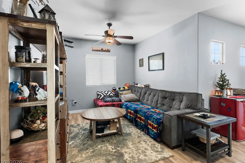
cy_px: 80
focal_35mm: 18
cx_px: 127
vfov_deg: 67.4
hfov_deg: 90.0
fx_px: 123
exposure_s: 1/3
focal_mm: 17
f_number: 8
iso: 320
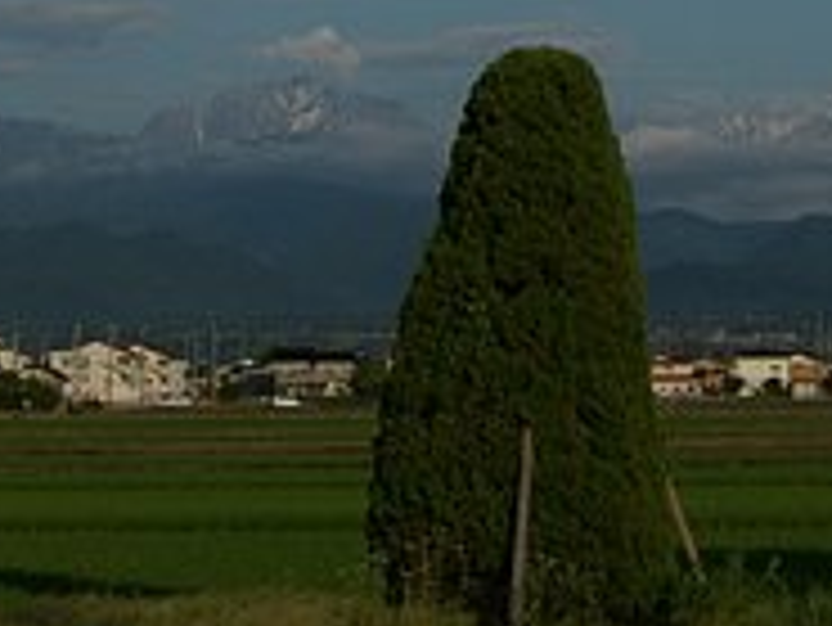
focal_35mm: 139
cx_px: 504
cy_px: -113
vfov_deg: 10.5
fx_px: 3351
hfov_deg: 14.1
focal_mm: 35
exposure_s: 1/400
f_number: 11
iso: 400
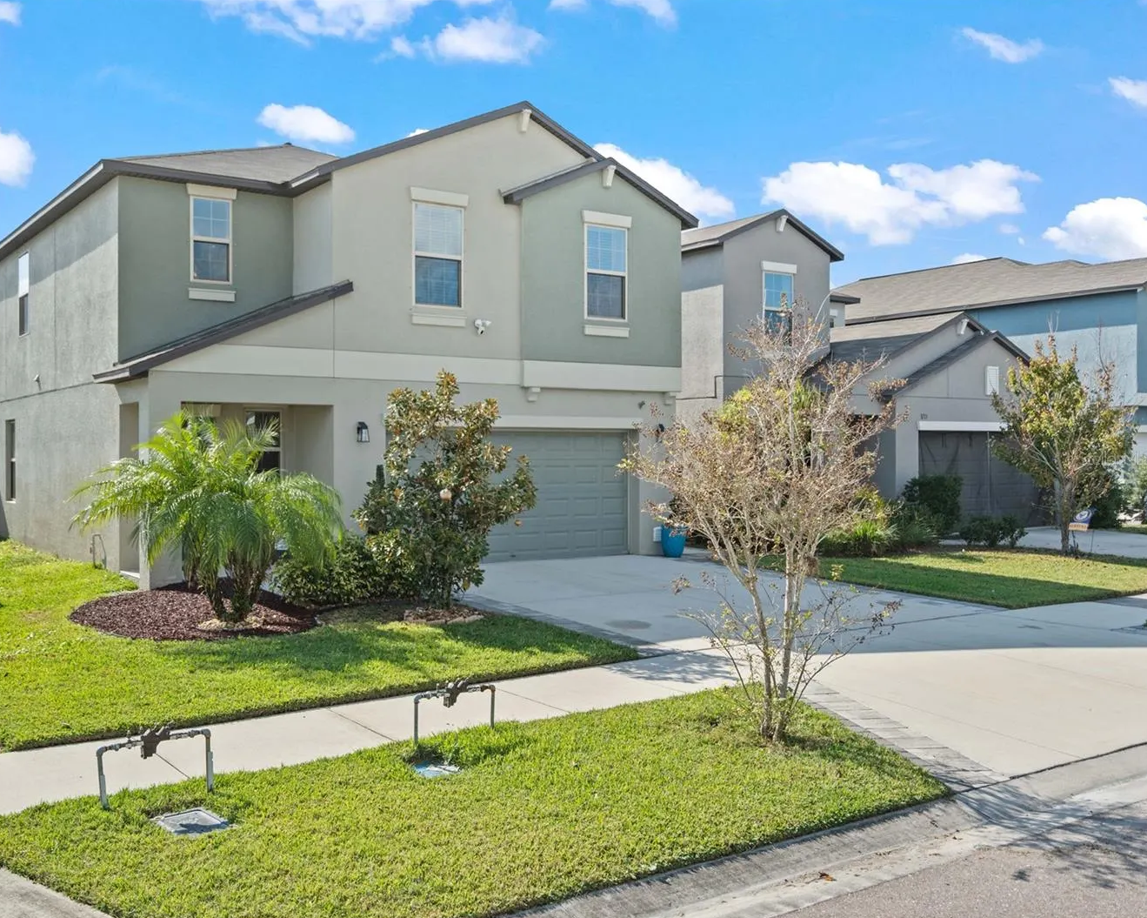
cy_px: 459
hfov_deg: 53.8
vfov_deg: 44.5
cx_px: 460
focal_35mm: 33
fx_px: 1120
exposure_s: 1/1000
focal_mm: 29
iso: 400
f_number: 4
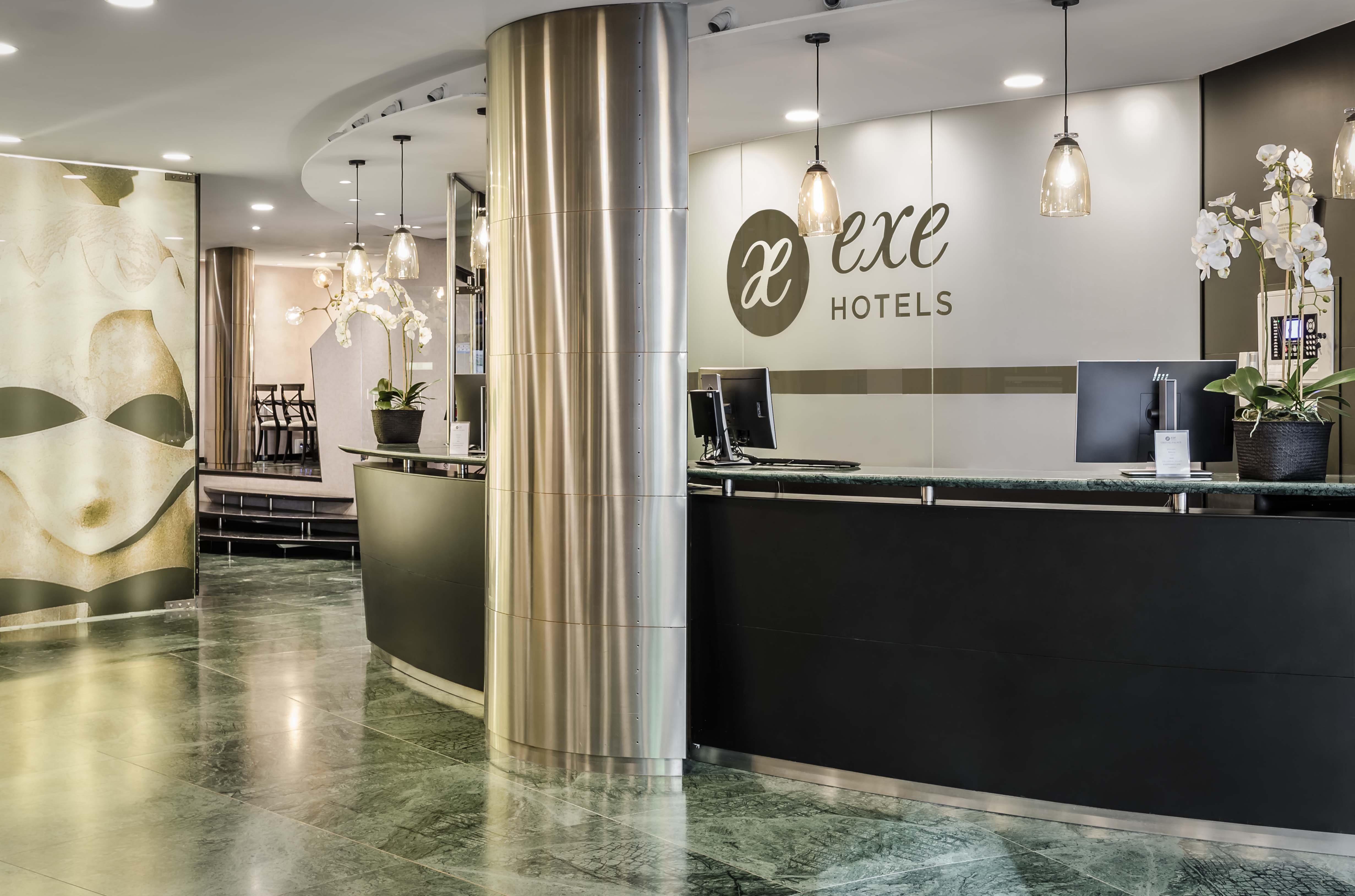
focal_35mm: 42
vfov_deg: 31.7
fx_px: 1577
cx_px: 678
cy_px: 448
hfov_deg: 46.5
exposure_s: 1/2
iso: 100
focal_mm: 28
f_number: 8
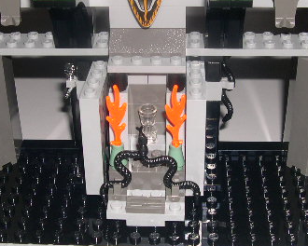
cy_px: 111
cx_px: 142
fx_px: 656
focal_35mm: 72
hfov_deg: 26.4
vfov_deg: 21.3
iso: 100
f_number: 7.6
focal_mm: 8
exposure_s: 1/60
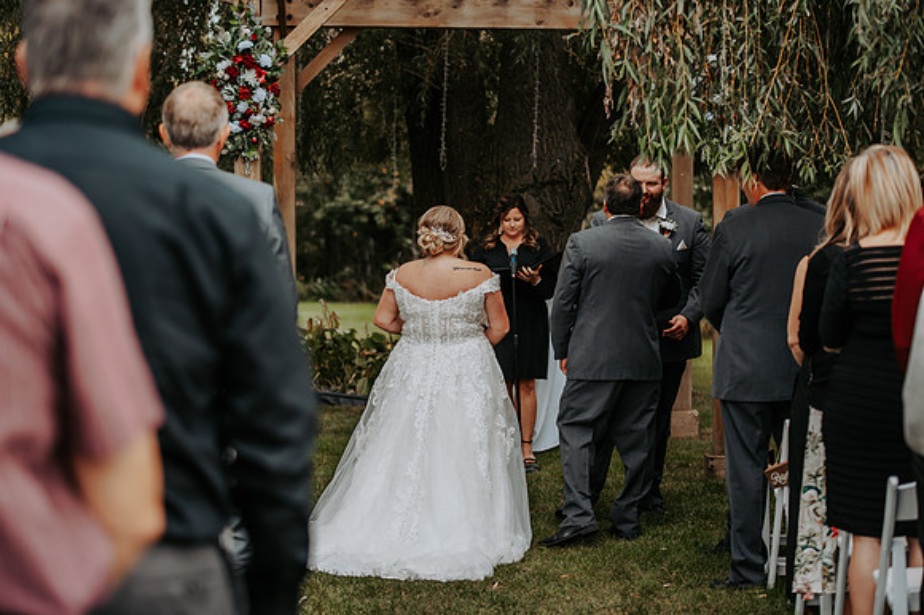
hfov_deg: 22.2
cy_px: 308
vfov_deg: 14.8
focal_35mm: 92
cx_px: 462
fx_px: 2360
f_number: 2.8
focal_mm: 92
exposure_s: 1/1000
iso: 400
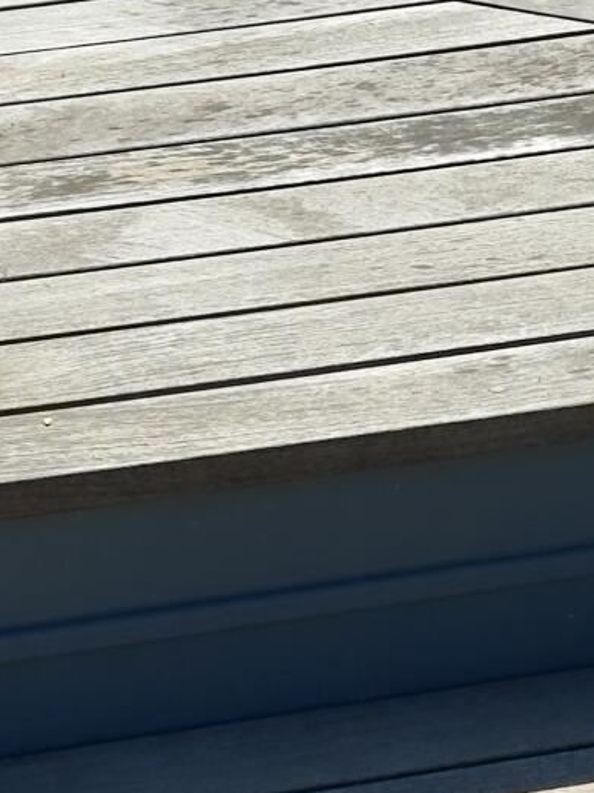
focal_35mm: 186
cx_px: 338
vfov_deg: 10.5
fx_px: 4256
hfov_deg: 8.0
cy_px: 927
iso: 64
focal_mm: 6.76
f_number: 1.78
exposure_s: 1/4975
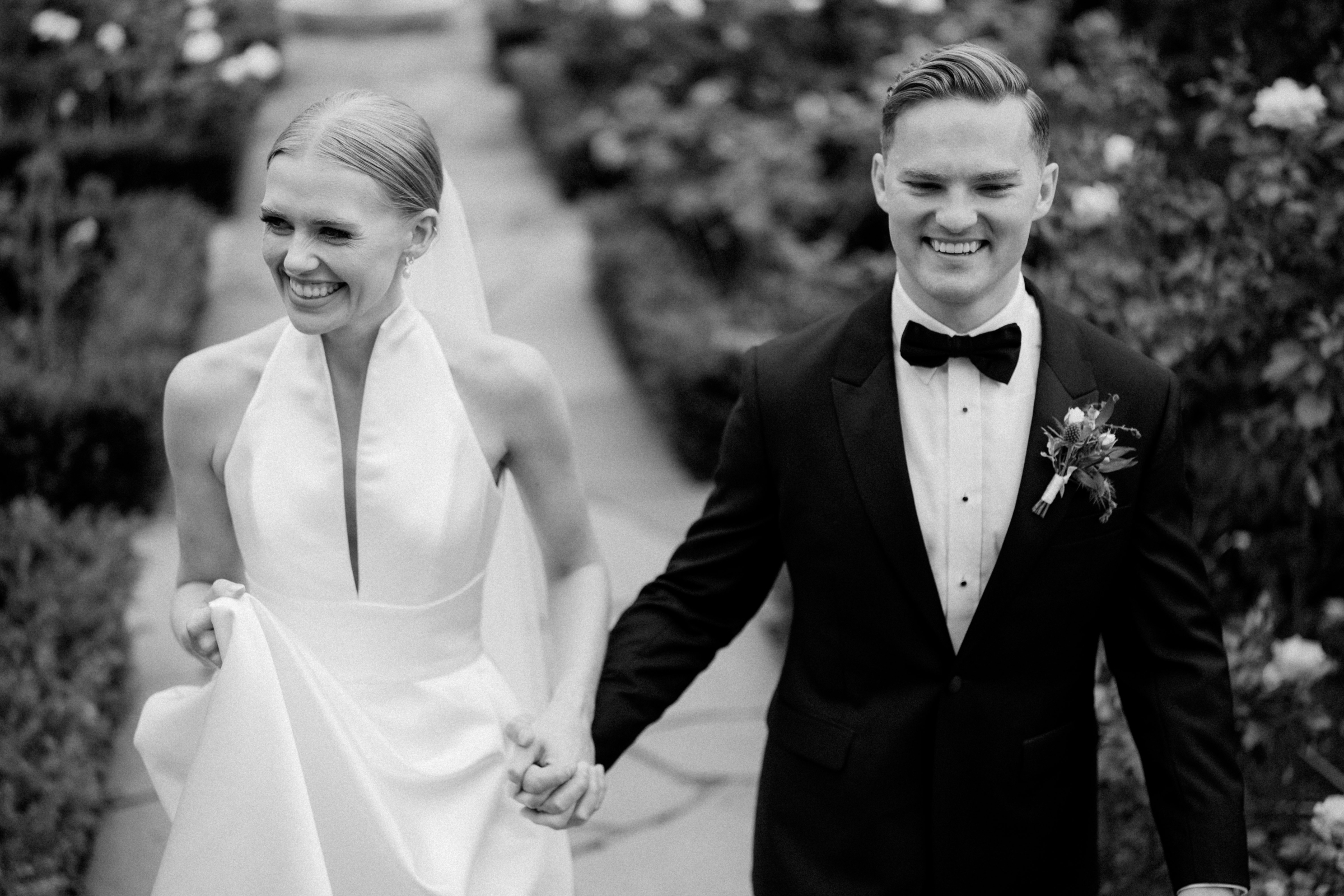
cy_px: 448
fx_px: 1867
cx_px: 672
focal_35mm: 50
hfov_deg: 39.6
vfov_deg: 27.0
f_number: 1.4
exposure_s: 1/2000
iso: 125
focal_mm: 50
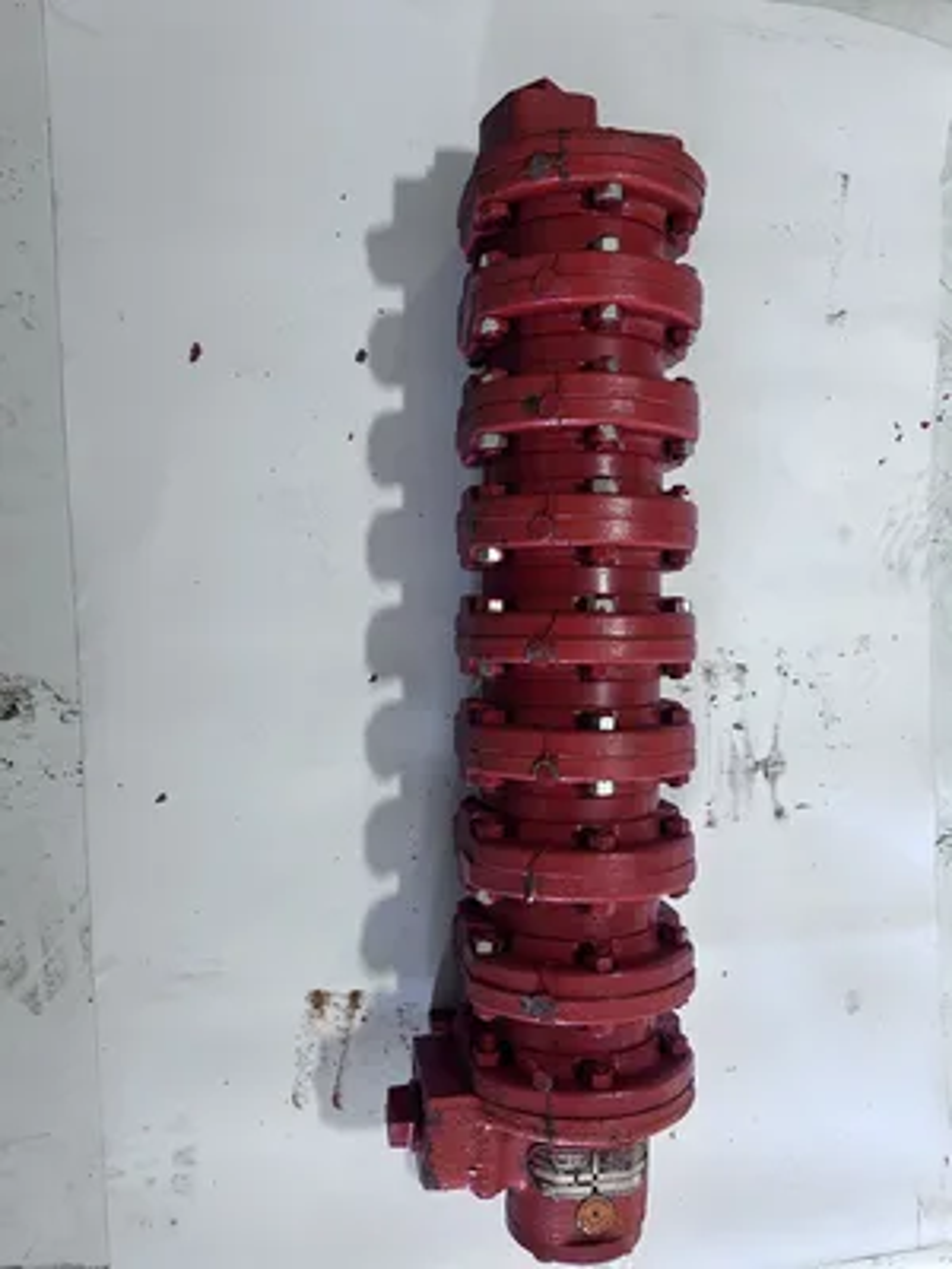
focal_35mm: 26
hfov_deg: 53.1
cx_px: 476
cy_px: 634
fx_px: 953
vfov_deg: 67.3
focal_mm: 5.7
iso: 100
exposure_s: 1/120
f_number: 1.5
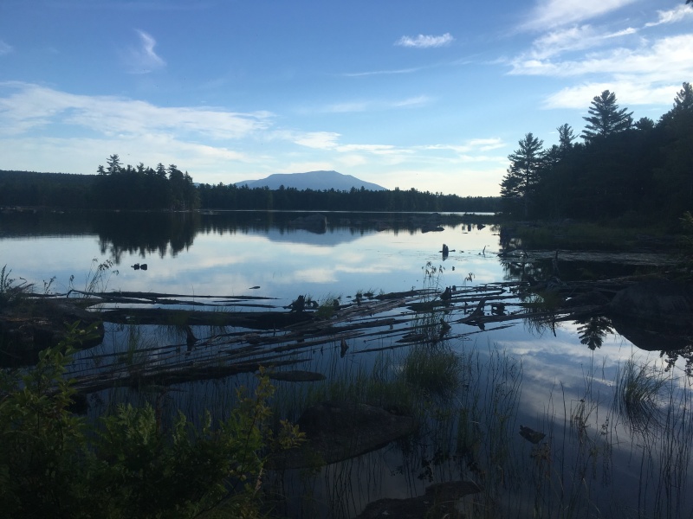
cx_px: 346
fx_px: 581
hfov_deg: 61.7
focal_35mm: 29
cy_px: 260
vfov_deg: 48.2
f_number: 2.2
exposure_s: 1/1451
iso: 25
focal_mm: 4.15
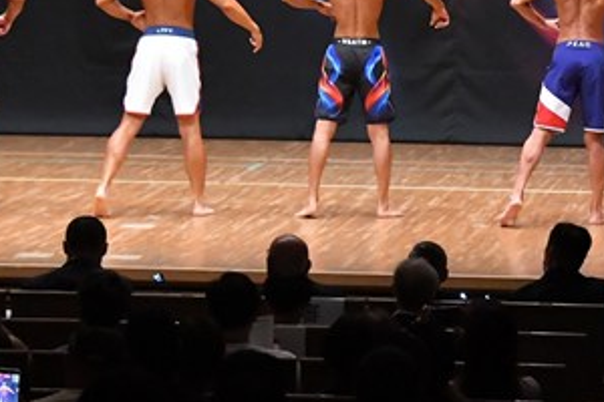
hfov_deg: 8.5
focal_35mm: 240
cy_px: 6
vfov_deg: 5.7
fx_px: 4026
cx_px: 541
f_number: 5.6
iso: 8000
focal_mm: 62
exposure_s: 1/400
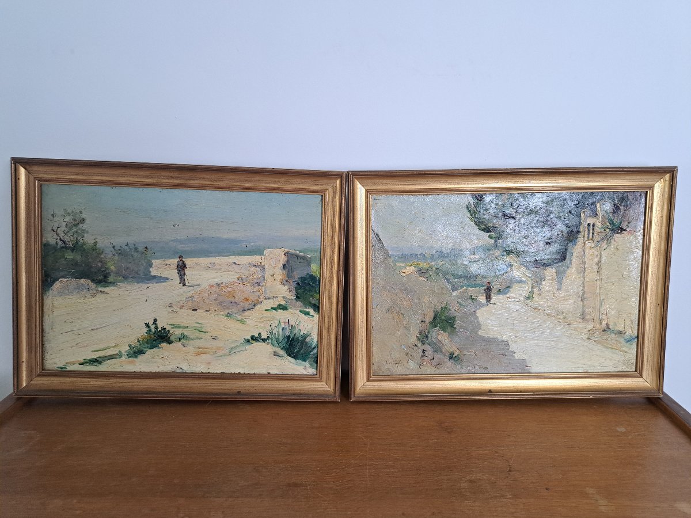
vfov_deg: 56.8
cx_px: 346
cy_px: 259
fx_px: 479
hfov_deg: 71.6
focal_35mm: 24
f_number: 1.8
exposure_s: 1/50
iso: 200
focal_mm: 5.23
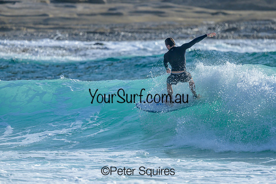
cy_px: 86
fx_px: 7557
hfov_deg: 2.1
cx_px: 170
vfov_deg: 1.4
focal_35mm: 985
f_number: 6.3
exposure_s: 1/2000
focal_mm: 800
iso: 220
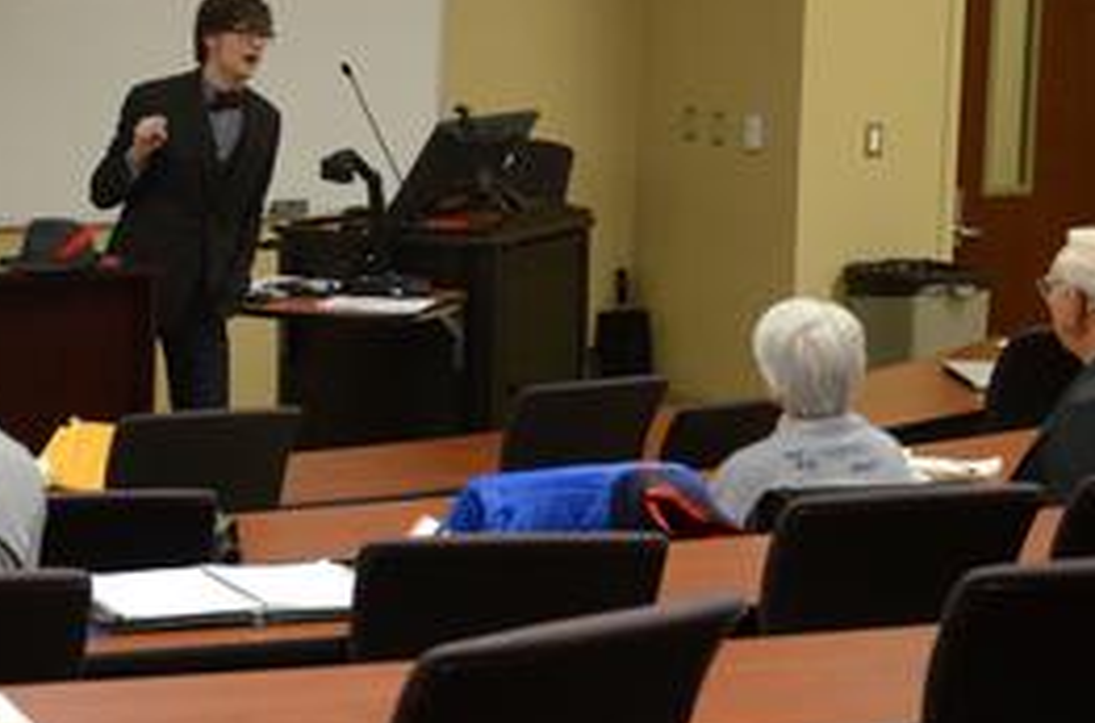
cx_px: 272
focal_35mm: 129
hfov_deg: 15.9
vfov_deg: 10.6
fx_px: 3912
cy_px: 301
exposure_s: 1/125
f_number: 5
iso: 2500
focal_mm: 50
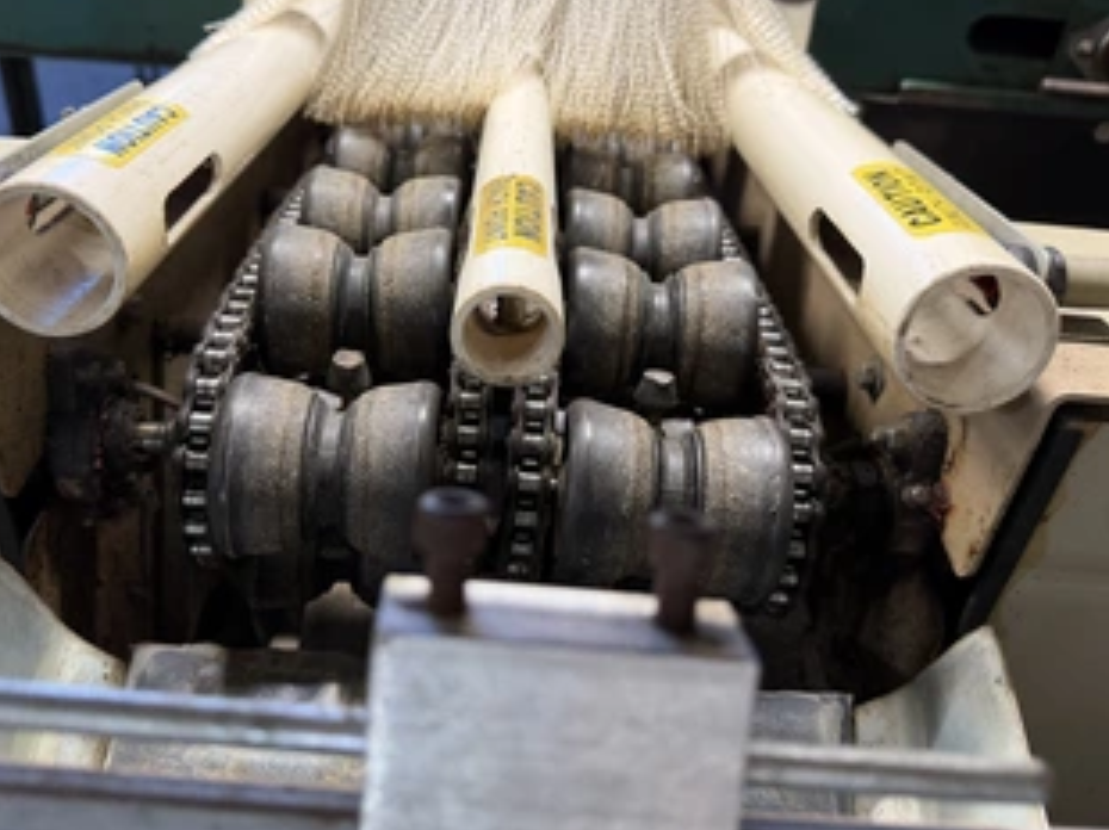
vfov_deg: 45.1
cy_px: 318
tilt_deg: -34.4
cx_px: 512
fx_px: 992
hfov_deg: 58.3
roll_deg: -3.5
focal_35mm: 31
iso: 160
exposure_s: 1/120
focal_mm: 6.76
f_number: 1.78
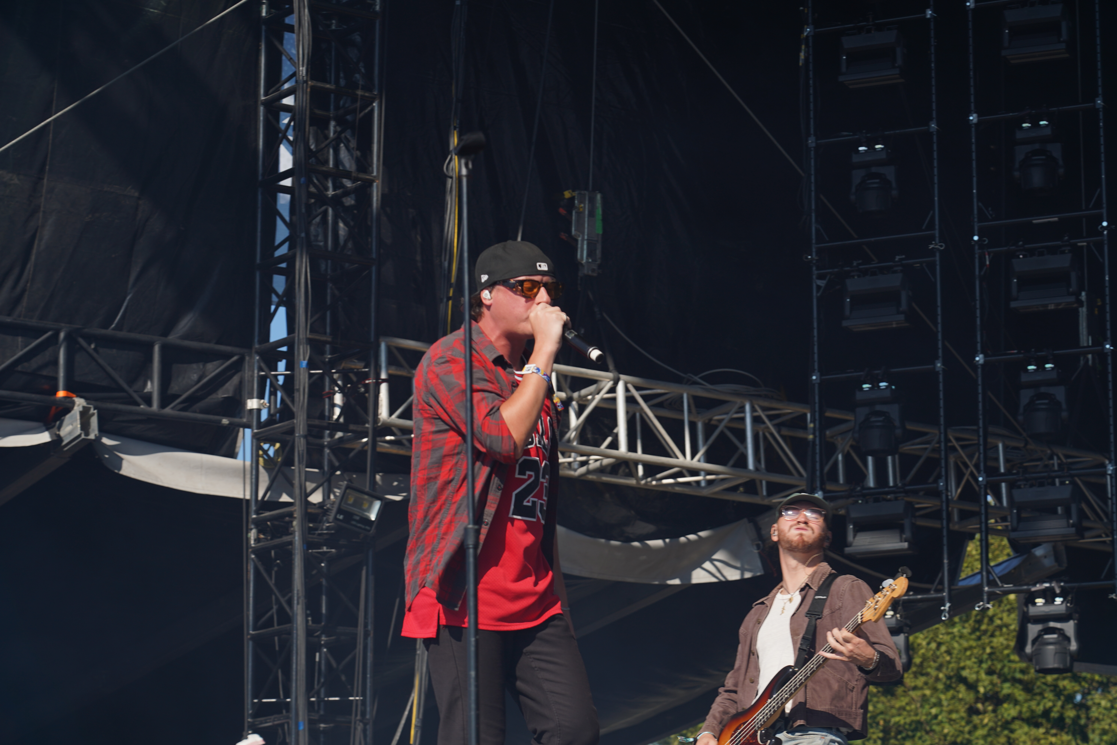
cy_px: 372
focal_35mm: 105
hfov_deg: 19.5
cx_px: 558
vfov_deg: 13.0
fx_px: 3258
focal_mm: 105
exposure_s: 1/400
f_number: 7.1
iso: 100
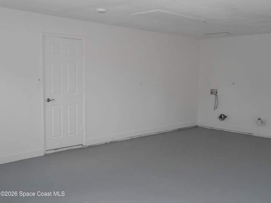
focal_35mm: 38
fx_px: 297
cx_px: 136
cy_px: 102
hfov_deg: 49.0
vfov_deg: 37.7
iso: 400
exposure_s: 1/160
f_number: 4.2
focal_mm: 6.8
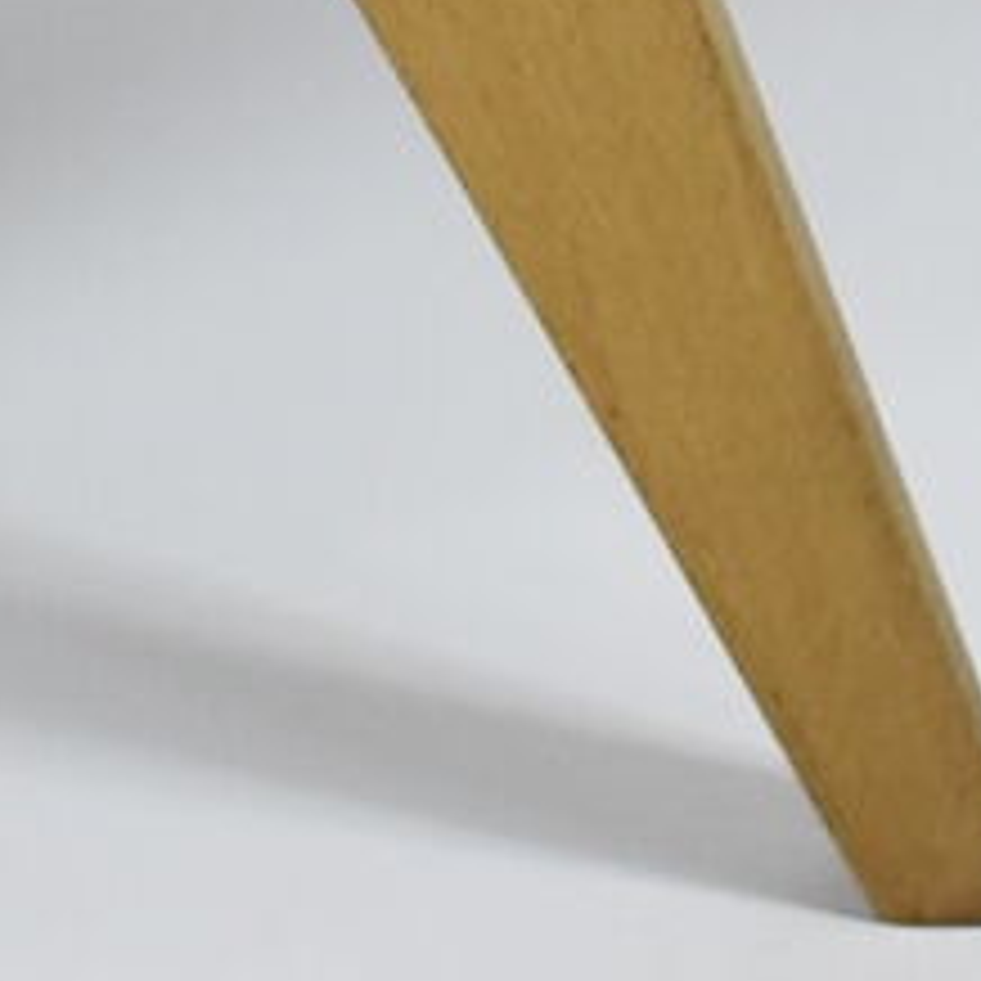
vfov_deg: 4.9
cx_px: -432
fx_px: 10898
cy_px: -1843
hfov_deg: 5.1
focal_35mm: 340
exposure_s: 1/125
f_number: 4.5
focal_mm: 29
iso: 800
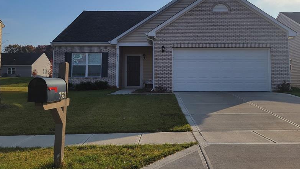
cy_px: 61
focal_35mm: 37
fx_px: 294
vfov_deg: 31.8
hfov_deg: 53.9
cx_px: 166
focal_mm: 5.4
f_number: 1.8
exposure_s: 1/4554
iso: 40
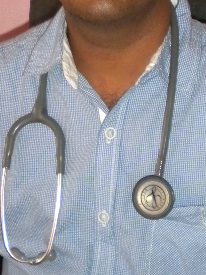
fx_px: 778
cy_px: 70
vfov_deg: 19.9
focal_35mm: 98
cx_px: 92
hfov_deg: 15.1
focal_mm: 6.3
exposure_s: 1/30
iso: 400
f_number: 3.1
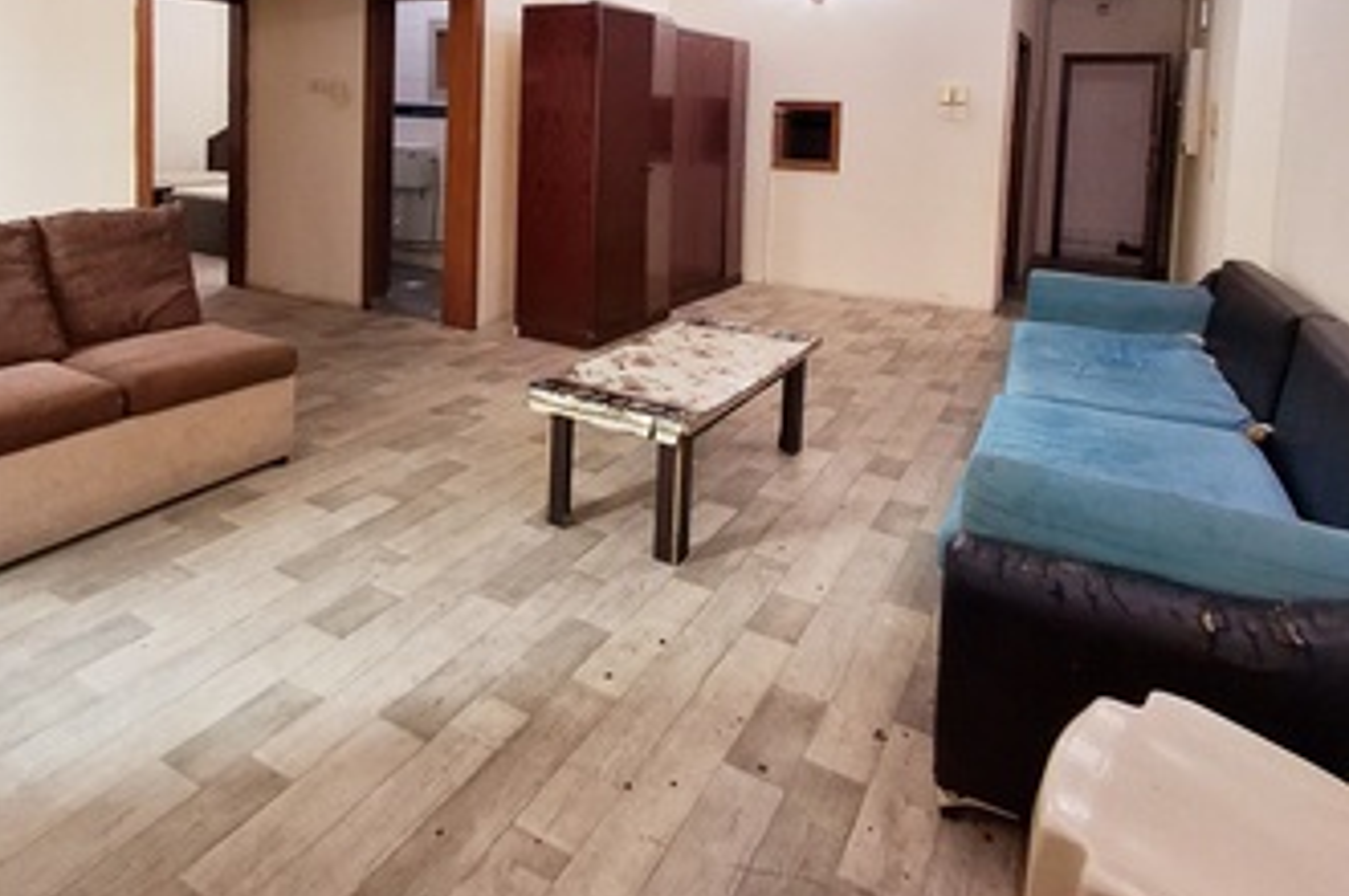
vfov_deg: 50.9
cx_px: 658
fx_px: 861
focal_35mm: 23
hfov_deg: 76.1
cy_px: 153
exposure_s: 1/40
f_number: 2.2
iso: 100
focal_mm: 1.64
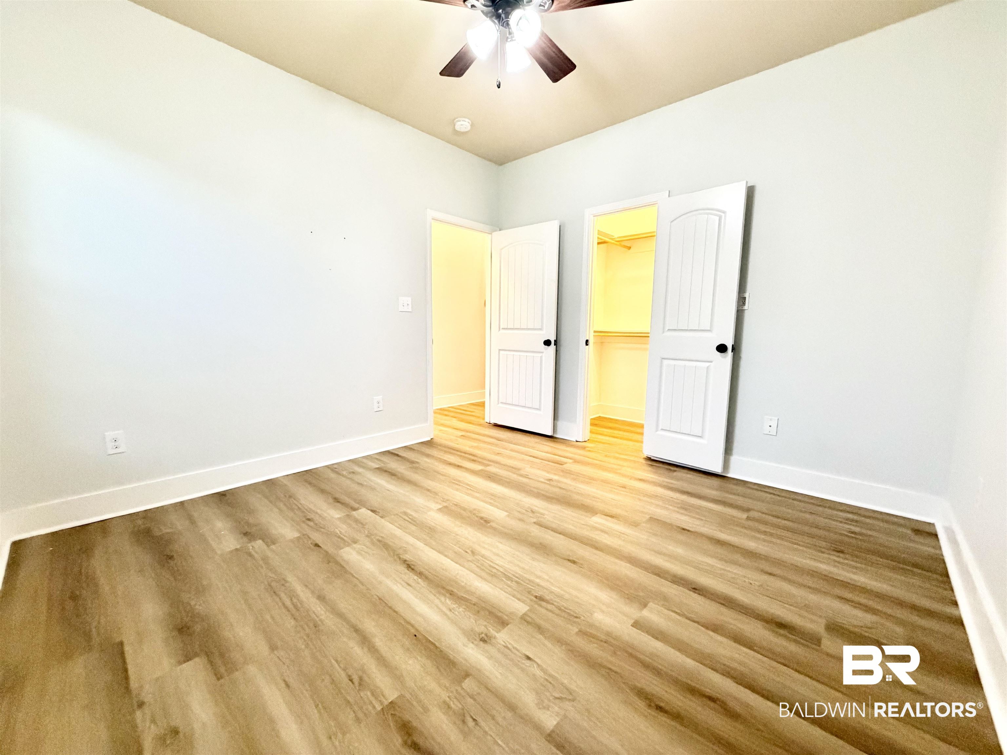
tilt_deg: -6.6
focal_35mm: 14
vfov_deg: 85.7
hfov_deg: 102.1
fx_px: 407
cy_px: 378
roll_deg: -0.3
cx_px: 504
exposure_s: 1/60
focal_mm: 2.22
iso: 500
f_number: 2.2
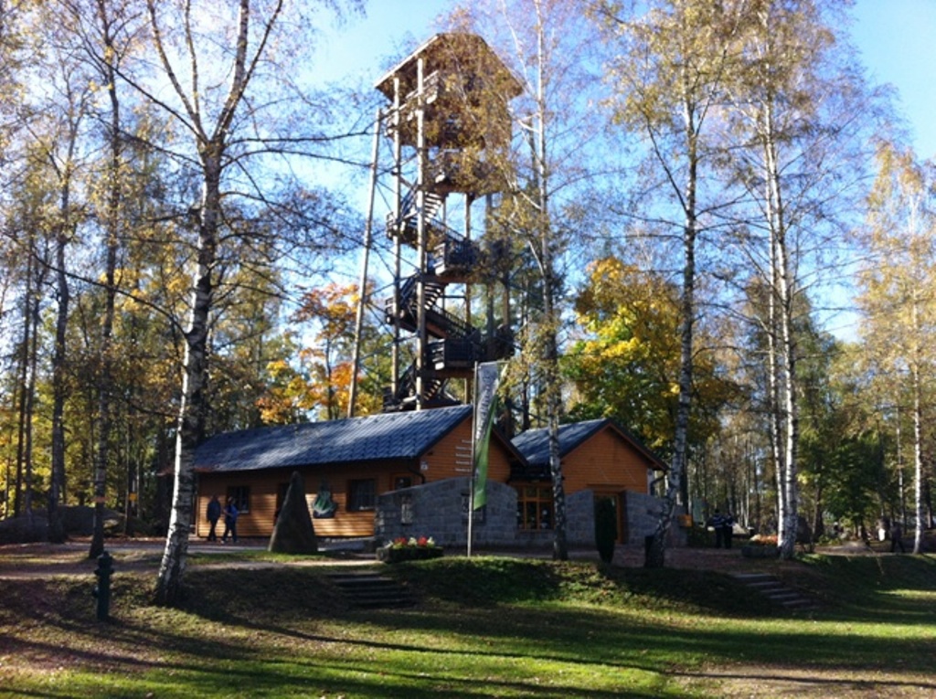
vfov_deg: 40.6
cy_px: 350
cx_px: 468
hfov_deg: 52.7
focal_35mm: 35
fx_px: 945
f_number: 2.8
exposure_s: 1/437
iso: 80
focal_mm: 3.85
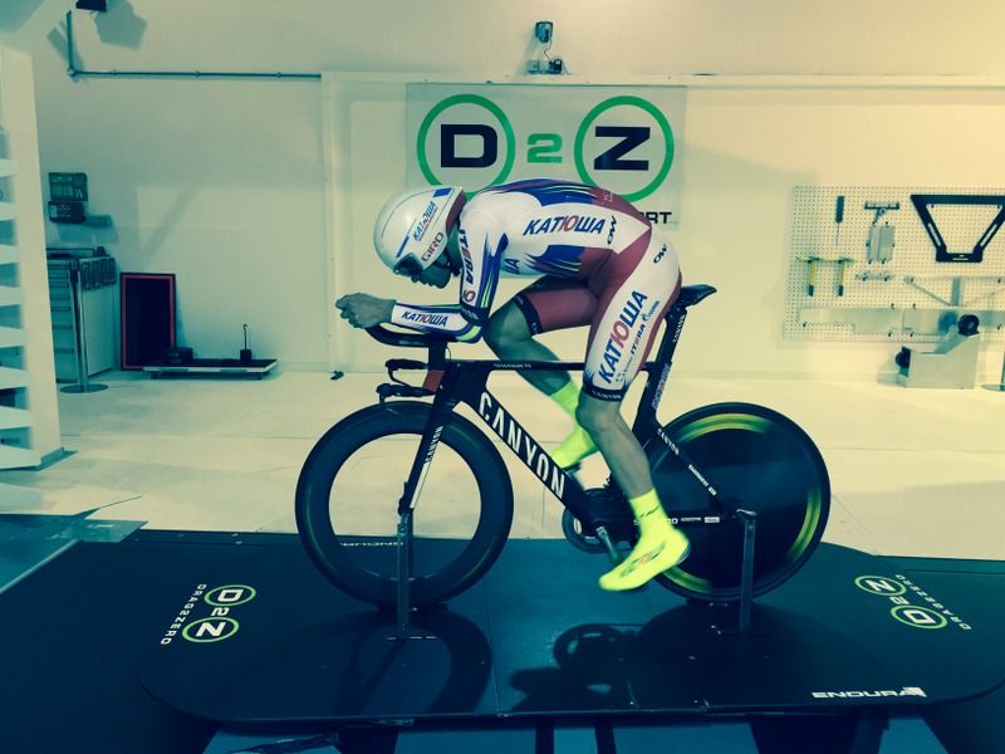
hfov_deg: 61.7
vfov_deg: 48.2
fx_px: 842
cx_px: 502
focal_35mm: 29
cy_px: 377
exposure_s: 1/30
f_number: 2.2
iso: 64
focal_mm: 4.15
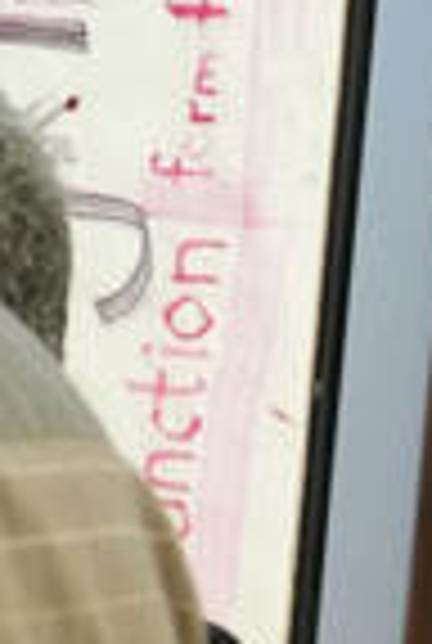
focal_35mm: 266
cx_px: -1588
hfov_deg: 4.5
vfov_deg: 7.6
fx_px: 4765
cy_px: 858
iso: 4000
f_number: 4
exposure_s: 1/160
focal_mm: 35
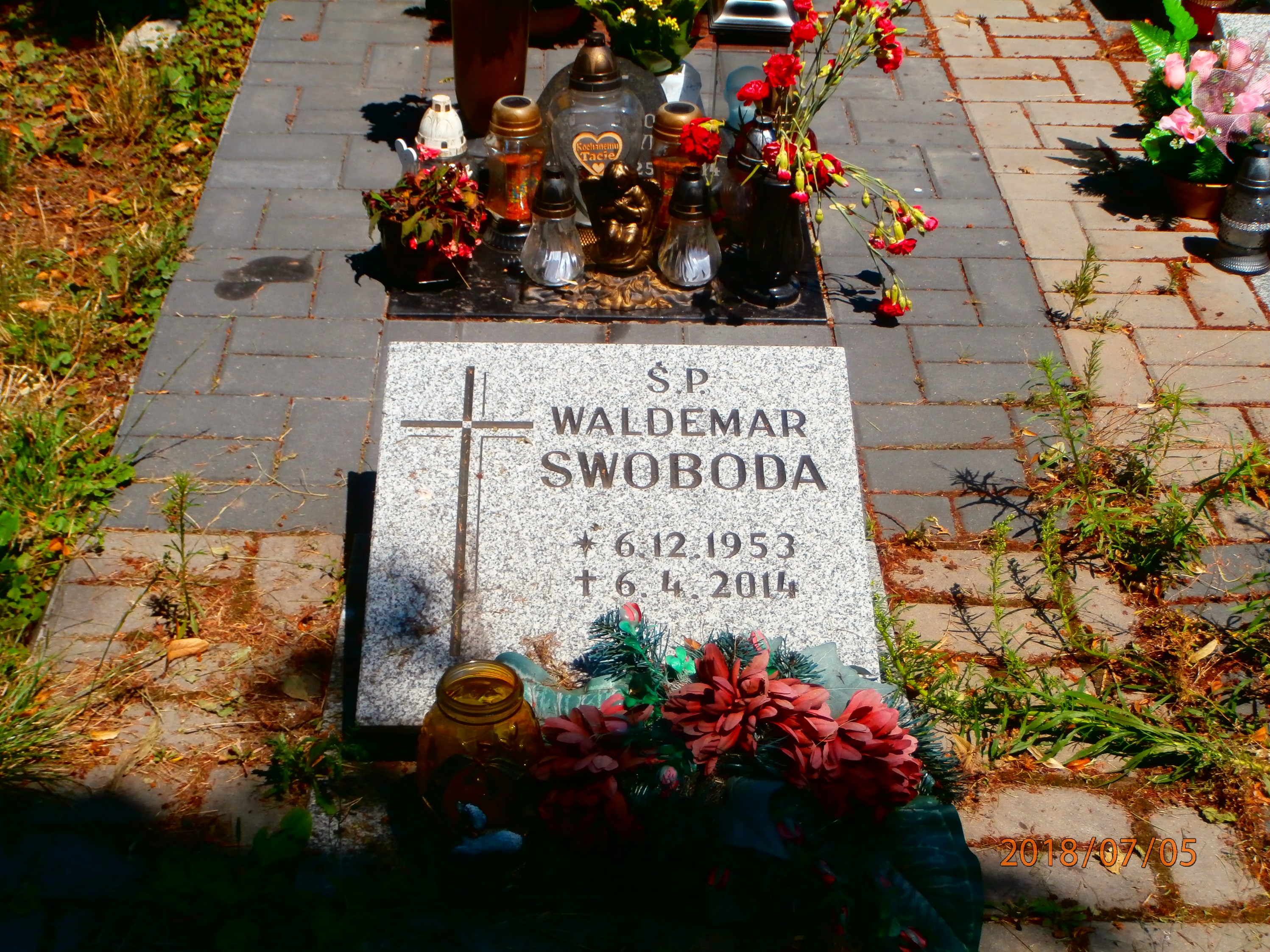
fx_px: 2091
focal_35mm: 57
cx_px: 635
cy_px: 476
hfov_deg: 33.8
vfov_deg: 25.7
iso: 100
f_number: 4.5
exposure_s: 1/800
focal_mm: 10.11
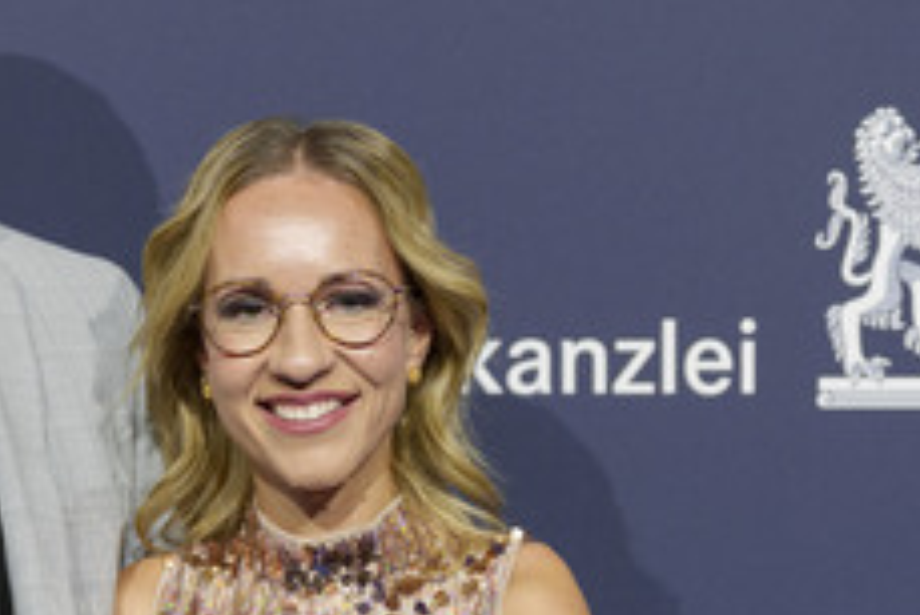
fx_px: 4424
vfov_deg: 7.9
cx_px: 127
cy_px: 305
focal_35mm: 173
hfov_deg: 11.8
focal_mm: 88
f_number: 2.8
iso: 800
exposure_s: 1/320
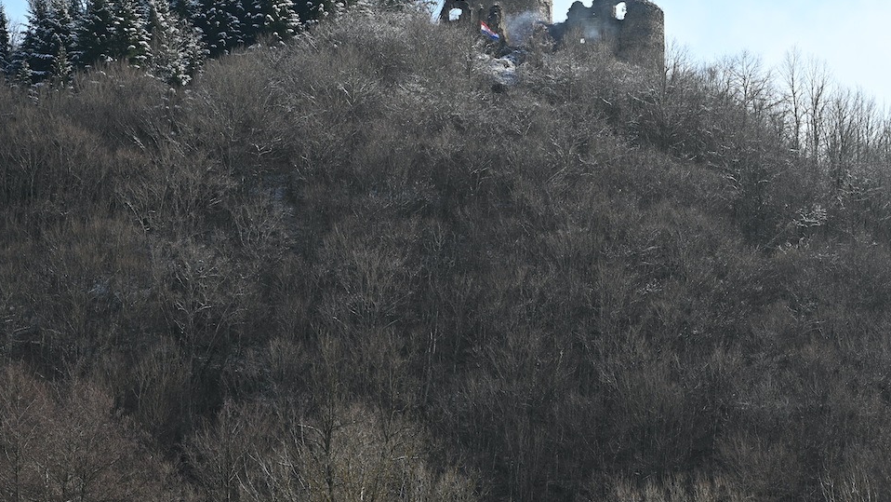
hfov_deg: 21.8
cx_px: 497
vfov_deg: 12.3
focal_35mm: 98
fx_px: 2315
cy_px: 105
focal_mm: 70
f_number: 6.3
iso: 100
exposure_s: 1/320
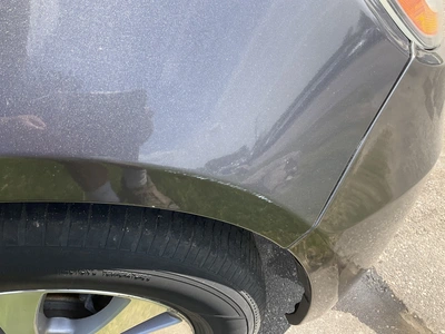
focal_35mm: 29
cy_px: 167
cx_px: 222
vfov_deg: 48.2
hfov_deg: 61.7
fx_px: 373
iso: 25
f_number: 1.8
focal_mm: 3
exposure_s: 1/666
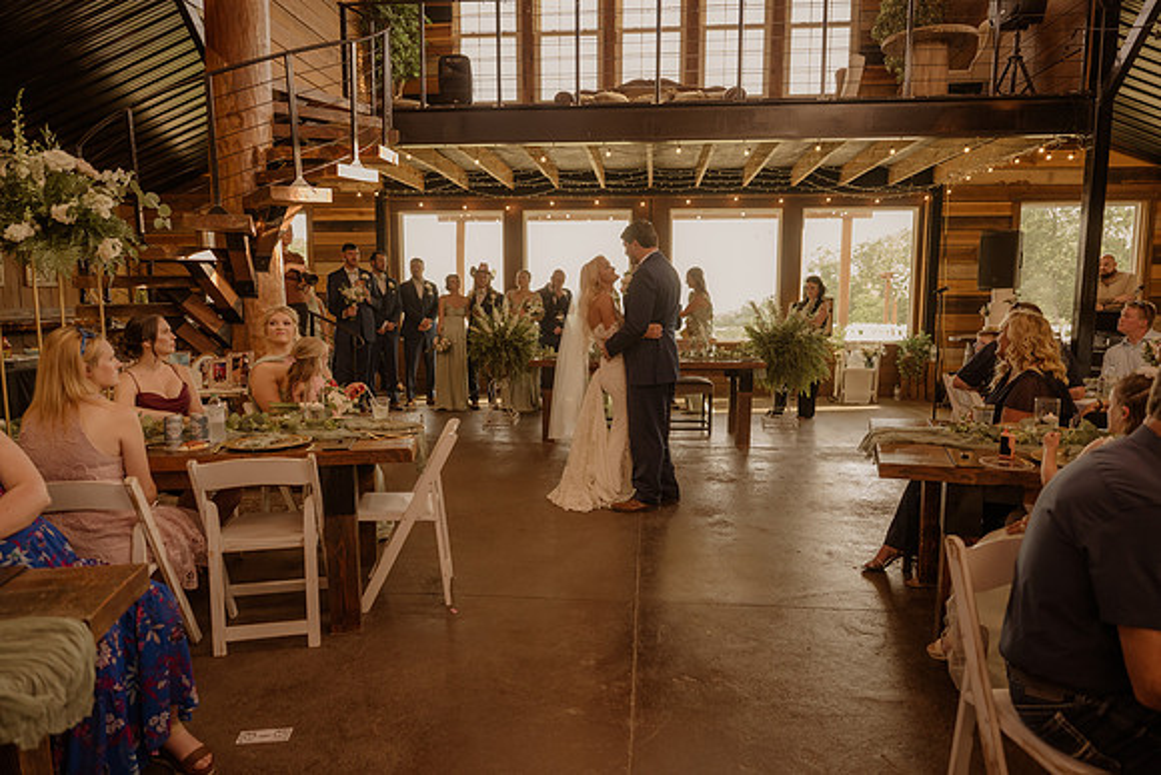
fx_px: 774
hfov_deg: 73.7
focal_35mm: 24
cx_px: 580
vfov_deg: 53.2
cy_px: 388
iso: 1000
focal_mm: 24
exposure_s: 1/250
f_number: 2.8
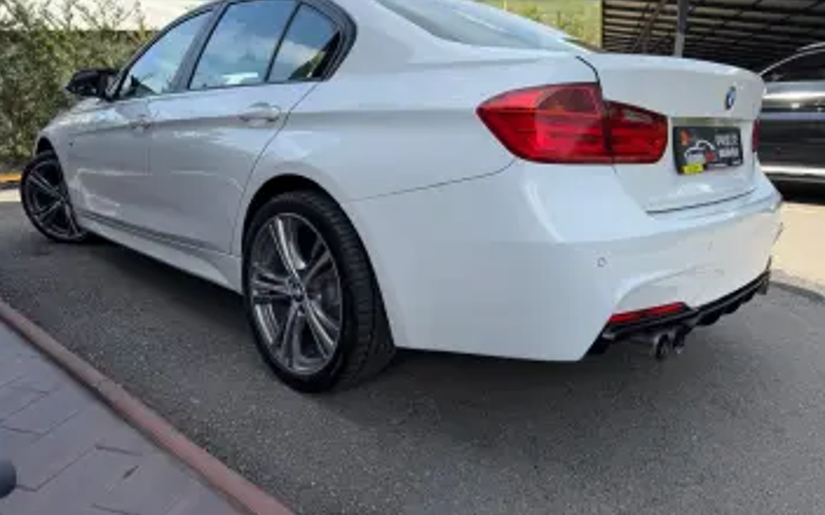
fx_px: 585
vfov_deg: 47.3
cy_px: 201
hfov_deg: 70.4
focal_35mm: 26
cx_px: 405
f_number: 1.78
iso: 80
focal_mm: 6.76
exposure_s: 1/2370
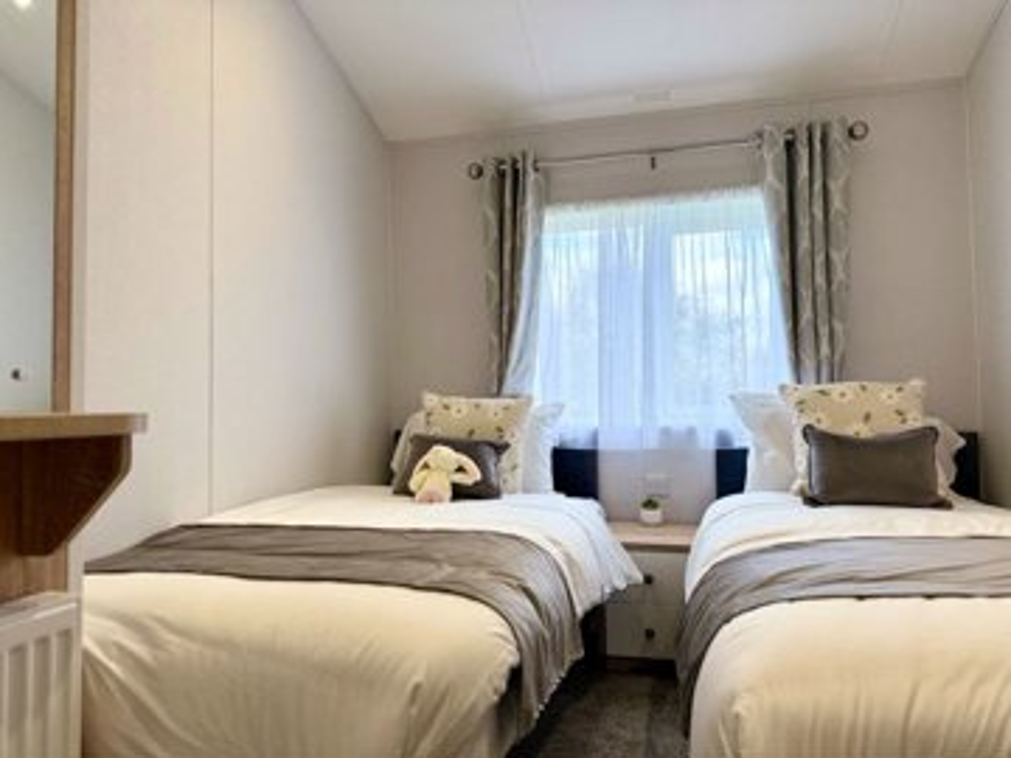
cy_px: 379
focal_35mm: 24
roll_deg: +0.7
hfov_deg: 71.6
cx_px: 506
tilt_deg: +2.8
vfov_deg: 56.8
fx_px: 701
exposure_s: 1/234
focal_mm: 6.76
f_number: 1.78
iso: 125
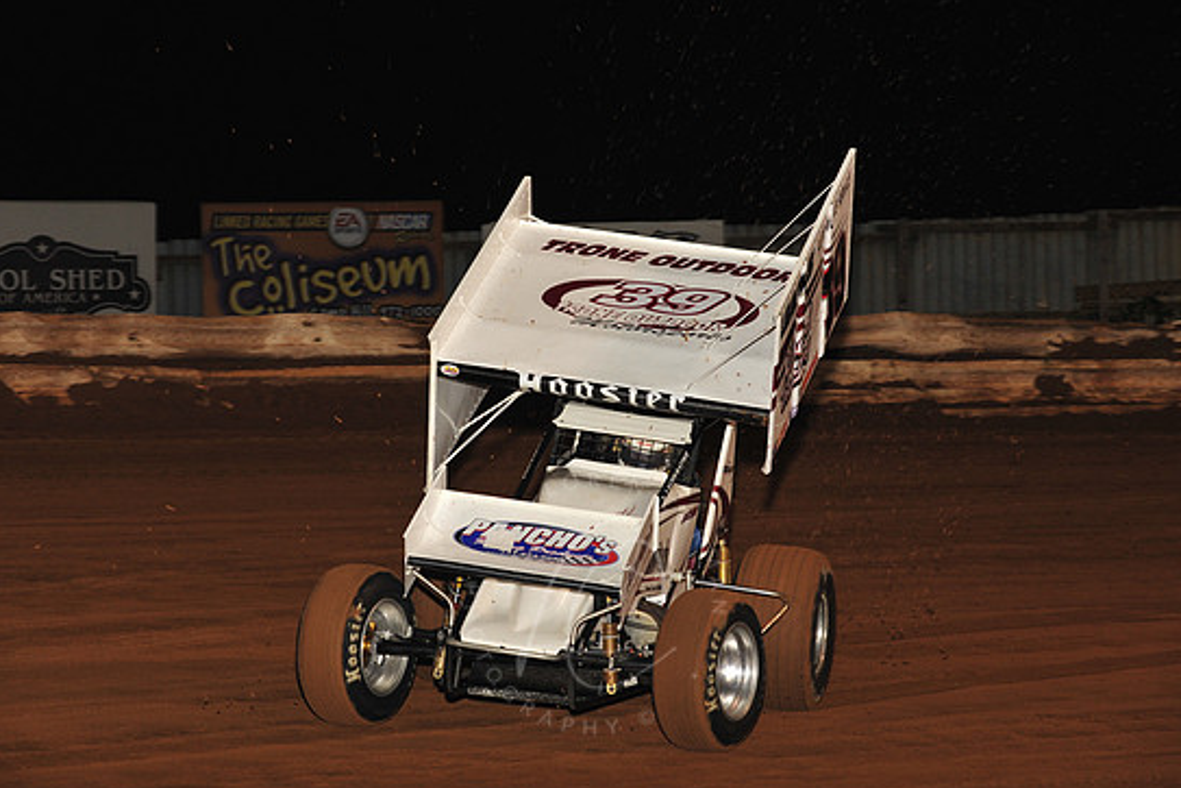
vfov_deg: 9.5
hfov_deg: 14.3
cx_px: 594
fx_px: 4724
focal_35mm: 144
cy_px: 403
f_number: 7.1
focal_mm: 135
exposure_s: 1/320
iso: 1000
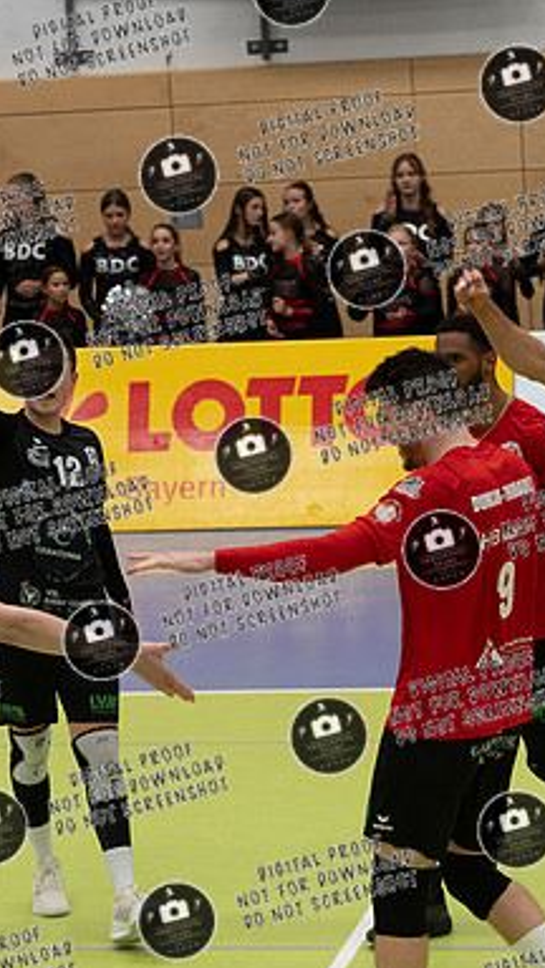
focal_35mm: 155
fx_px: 3982
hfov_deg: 7.8
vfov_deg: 13.9
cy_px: 485
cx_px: 78
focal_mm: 98
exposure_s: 1/1250
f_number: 3.5
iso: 2000
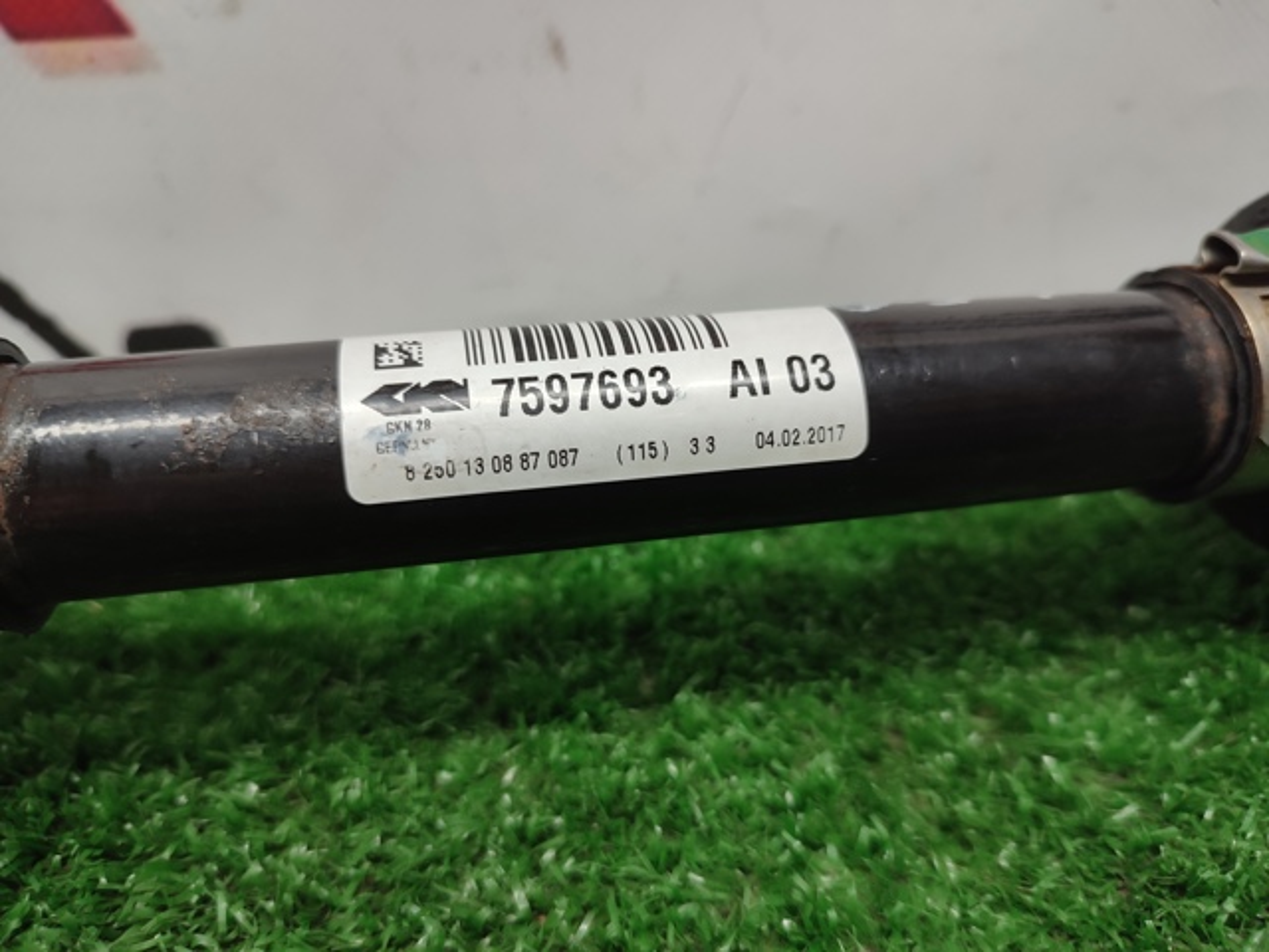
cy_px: 476
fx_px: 880
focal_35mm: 24
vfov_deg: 56.8
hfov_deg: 71.6
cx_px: 634
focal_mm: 5.89
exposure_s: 1/33
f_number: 1.89
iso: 163
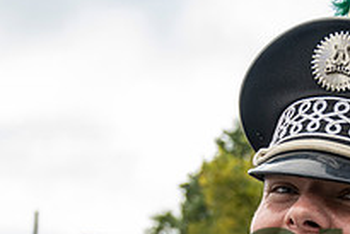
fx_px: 866
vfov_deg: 14.7
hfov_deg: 21.8
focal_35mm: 89
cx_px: 370
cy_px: 308
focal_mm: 31.5
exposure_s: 1/800
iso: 400
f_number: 4
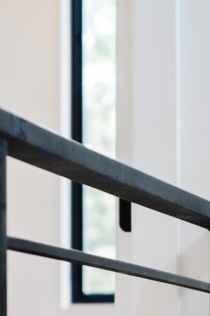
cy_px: 454
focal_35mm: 227
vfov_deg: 8.9
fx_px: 1988
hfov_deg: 6.0
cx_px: 182
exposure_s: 1/100
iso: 400
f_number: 3.5
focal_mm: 50
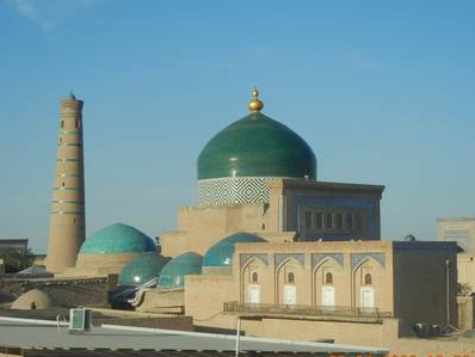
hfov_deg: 23.8
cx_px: 218
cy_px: 192
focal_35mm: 82
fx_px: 1126
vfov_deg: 18.0
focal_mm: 12.2
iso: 160
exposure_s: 1/356
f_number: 8.2
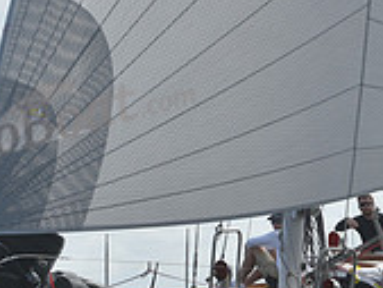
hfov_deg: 8.5
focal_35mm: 231
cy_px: 214
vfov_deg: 6.4
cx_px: 315
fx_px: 2558
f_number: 9
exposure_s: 1/800
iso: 200
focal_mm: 70
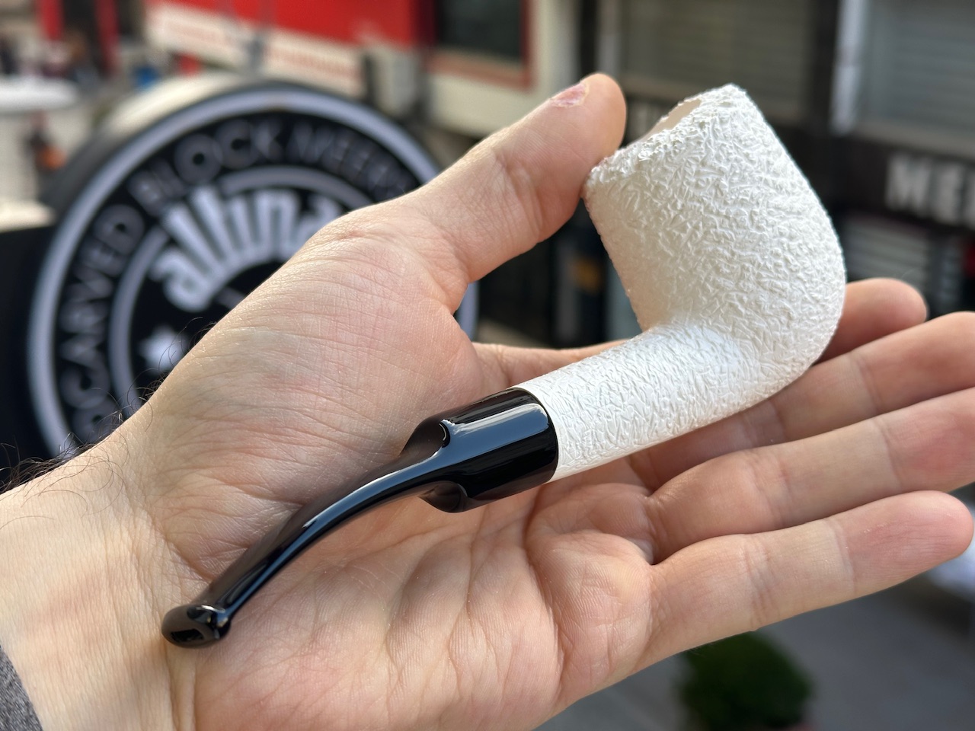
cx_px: 488
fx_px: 1352
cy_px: 366
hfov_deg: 39.7
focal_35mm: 48
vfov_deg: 30.3
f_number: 1.78
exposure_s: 1/354
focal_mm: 6.86
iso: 64
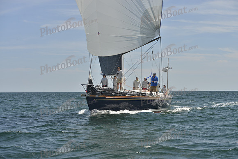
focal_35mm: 70
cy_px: 80
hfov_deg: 28.8
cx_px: 119
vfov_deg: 19.5
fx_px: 463
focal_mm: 70
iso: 400
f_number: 8
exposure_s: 1/800
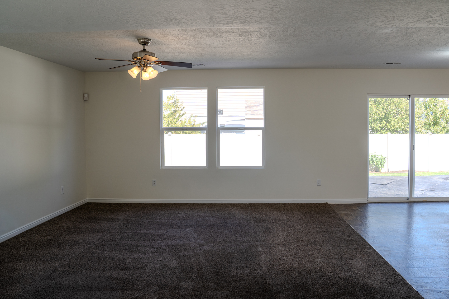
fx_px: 337
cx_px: 244
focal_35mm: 27
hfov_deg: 67.3
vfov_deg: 47.9
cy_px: 139
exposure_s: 1/100
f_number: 4.5
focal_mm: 24
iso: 100
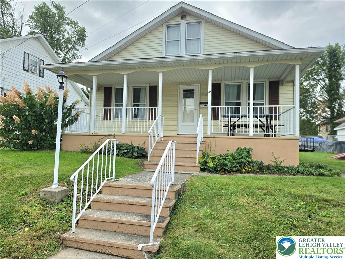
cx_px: 172
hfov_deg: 73.9
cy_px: 130
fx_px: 229
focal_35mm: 23
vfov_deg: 58.9
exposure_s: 1/10000
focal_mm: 6.5
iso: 64
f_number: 1.4
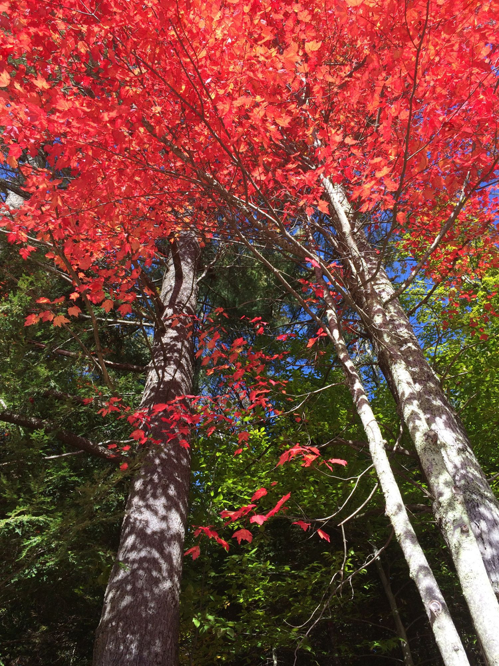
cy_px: 333
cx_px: 250
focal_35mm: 29
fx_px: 557
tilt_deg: +55.2
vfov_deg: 61.7
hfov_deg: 48.2
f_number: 2.2
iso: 32
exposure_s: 1/604
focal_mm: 4.15
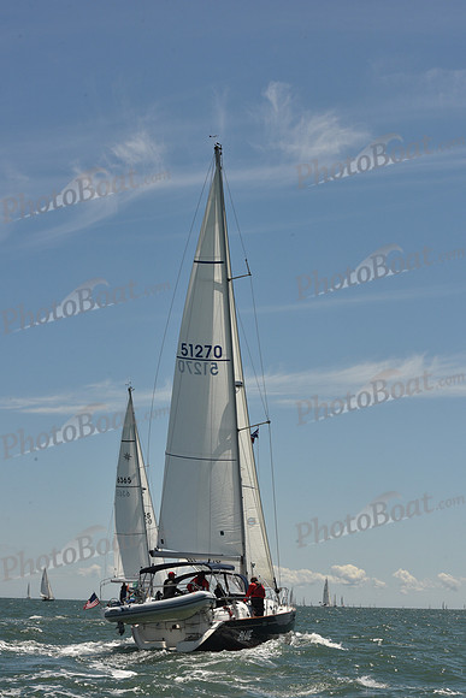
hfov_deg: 19.5
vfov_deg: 28.8
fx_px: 1358
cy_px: 349
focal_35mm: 70
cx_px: 233
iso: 320
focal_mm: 70
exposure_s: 1/800
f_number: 14
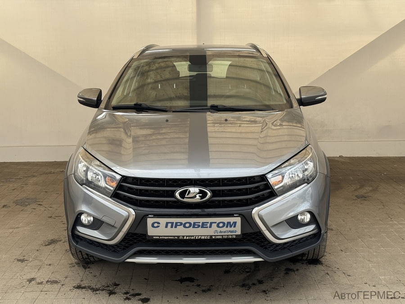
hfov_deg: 39.7
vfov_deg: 30.3
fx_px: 562
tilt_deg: -12.1
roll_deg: -0.5
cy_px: 152
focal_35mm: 48
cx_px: 202
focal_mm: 6.76
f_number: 1.78
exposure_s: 1/888
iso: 64
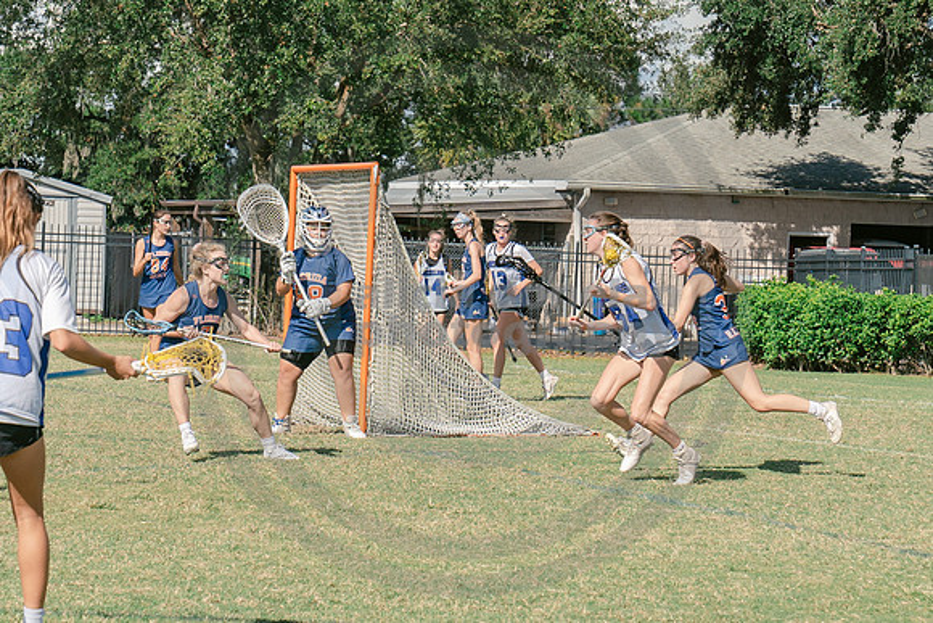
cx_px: 336
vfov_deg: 8.3
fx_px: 4266
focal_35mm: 165
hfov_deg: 12.5
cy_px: 284
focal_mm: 70
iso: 250
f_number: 5.6
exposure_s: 1/1250
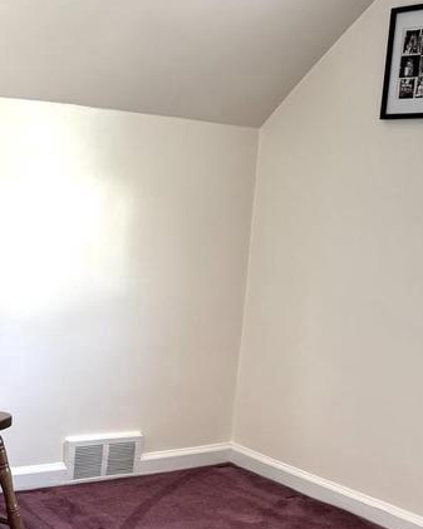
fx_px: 1018
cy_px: 371
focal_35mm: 65
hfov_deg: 23.5
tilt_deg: -10.3
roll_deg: -5.7
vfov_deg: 28.9
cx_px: 207
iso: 125
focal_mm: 5.96
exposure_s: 1/106
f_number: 1.6
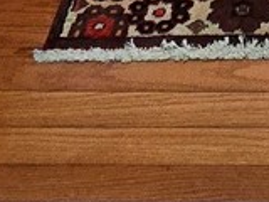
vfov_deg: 10.7
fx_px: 645
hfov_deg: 21.2
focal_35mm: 83
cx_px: 358
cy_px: -434
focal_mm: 2.2
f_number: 2.2
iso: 320
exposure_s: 1/60
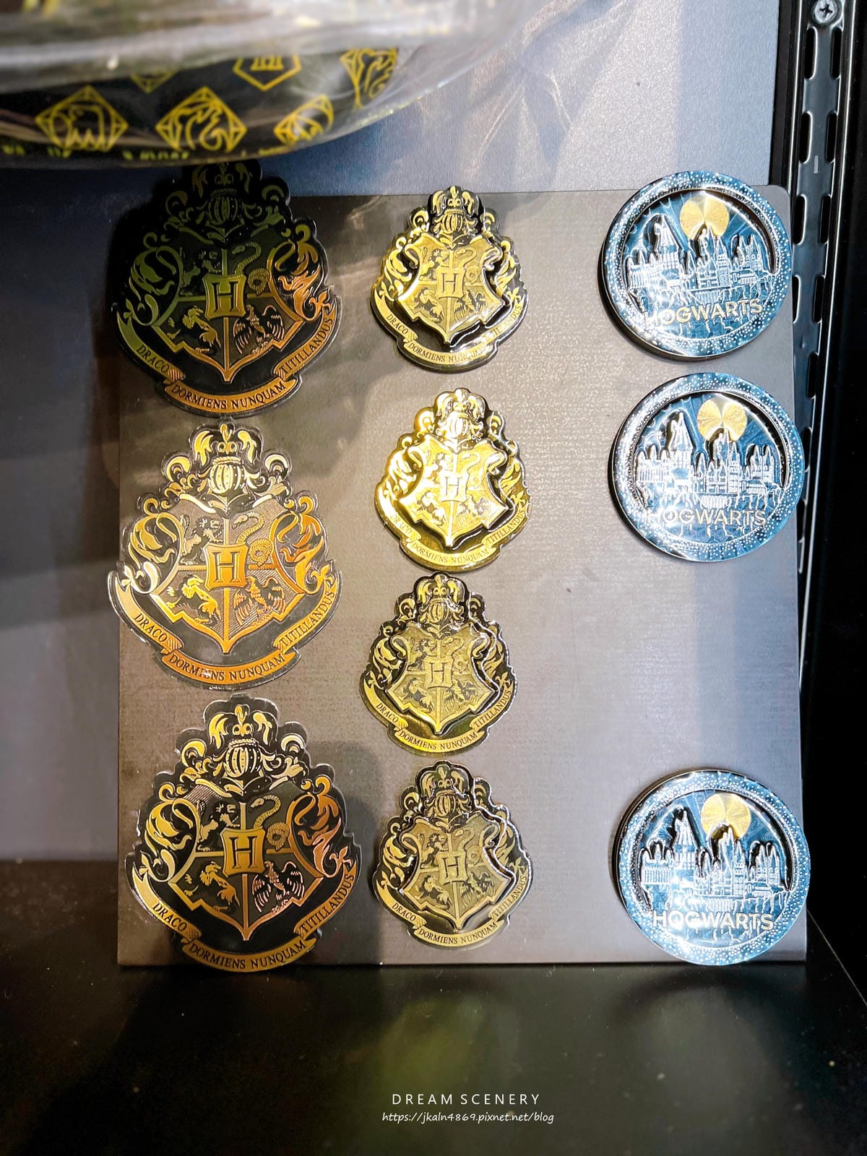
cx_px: 434
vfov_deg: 67.3
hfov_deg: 53.1
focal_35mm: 26
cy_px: 578
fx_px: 868
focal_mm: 5.7
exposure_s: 1/60
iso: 80
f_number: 1.5
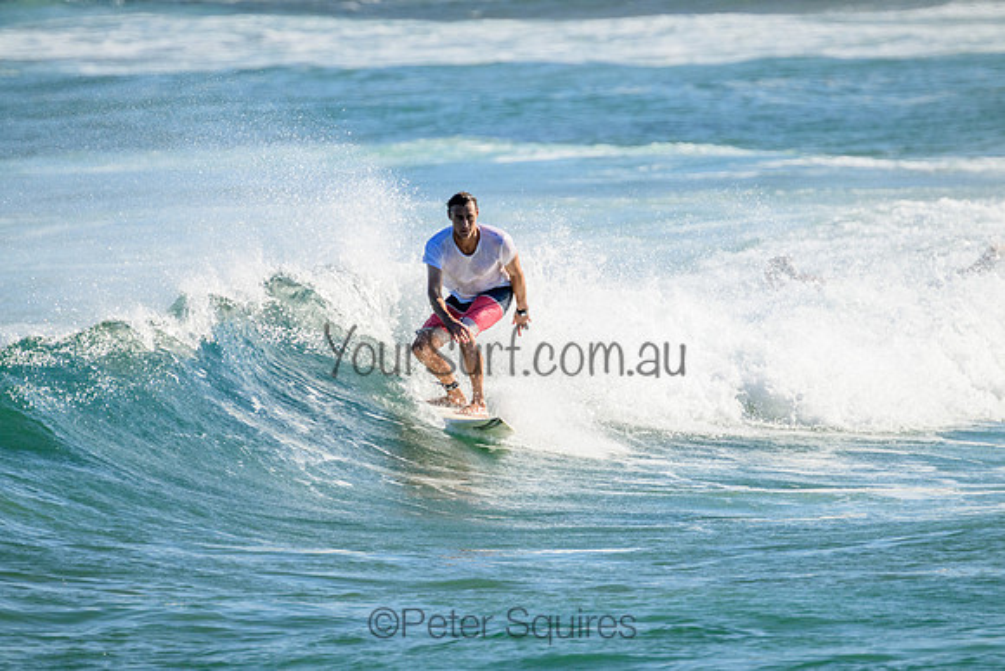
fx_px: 22338
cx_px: 502
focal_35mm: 800
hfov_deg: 2.6
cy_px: 336
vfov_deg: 1.7
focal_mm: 800
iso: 1100
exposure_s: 1/2000
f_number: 11
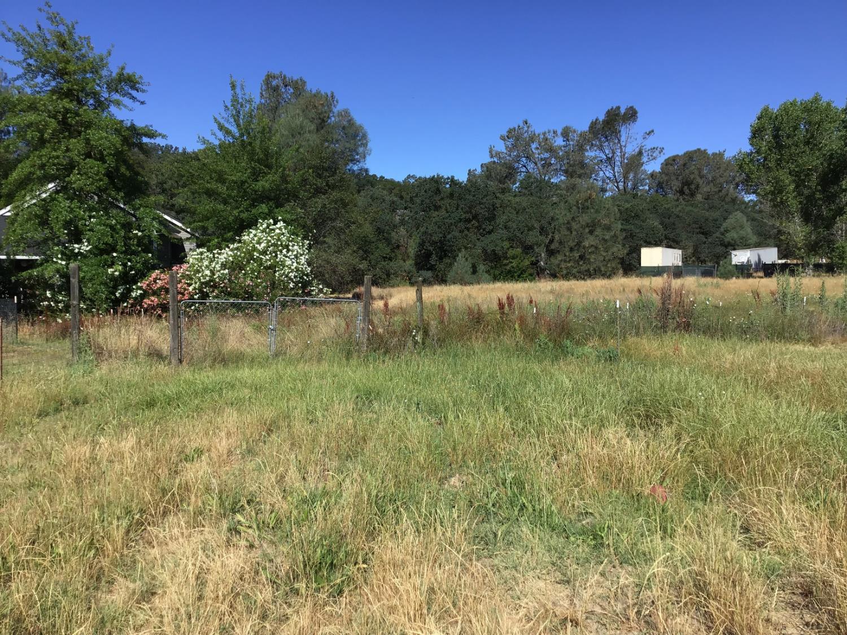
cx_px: 424
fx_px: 759
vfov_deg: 45.4
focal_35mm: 31
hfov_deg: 58.4
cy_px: 318
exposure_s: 1/1314
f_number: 2.4
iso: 25
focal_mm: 3.3
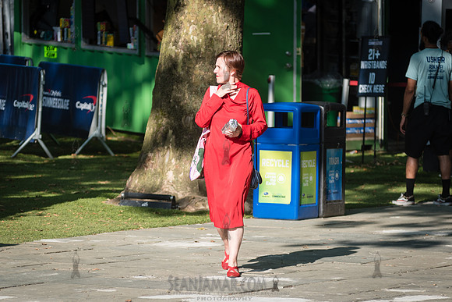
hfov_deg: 7.2
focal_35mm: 287
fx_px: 3607
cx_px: 215
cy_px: 131
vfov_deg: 4.8
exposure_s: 1/1250
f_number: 4.5
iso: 250
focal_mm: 200
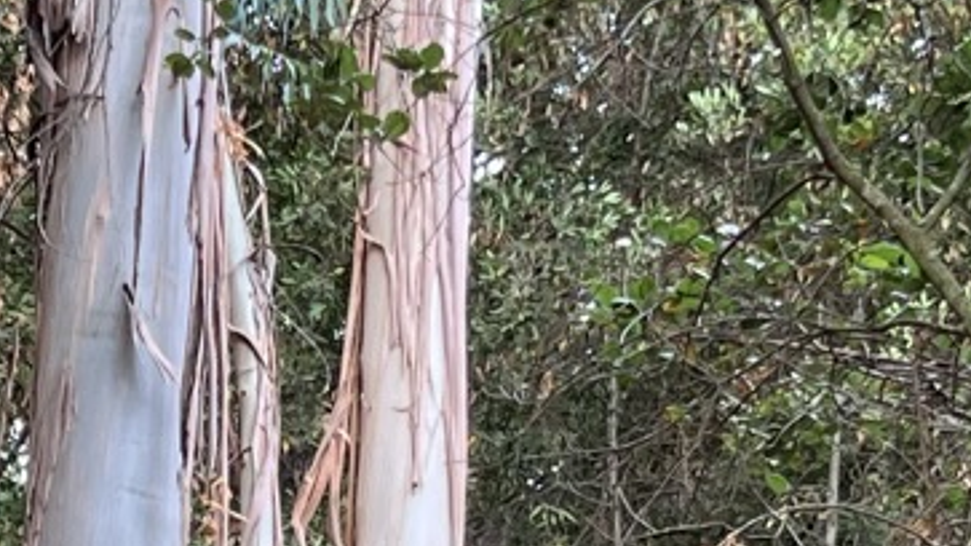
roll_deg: +0.1
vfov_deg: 7.5
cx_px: 310
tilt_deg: +18.4
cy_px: 648
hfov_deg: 13.4
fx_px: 4119
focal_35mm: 160
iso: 64
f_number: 1.5
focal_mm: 5.7
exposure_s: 1/123
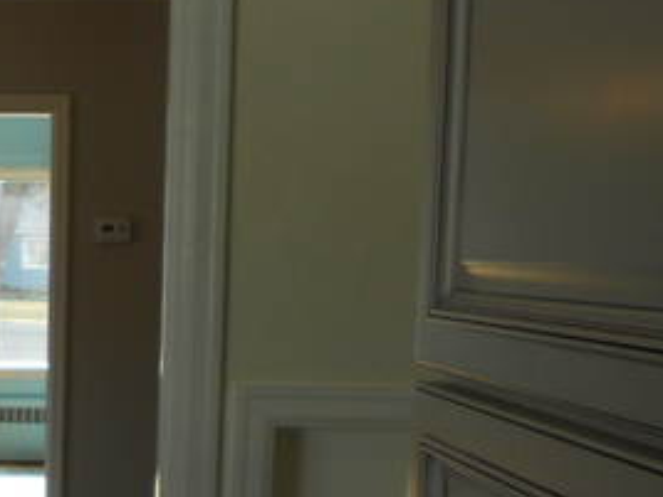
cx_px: -64
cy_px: 401
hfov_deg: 28.4
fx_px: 1187
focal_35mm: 62
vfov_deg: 23.3
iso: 80
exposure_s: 1/125
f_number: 3.2
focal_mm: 4.6
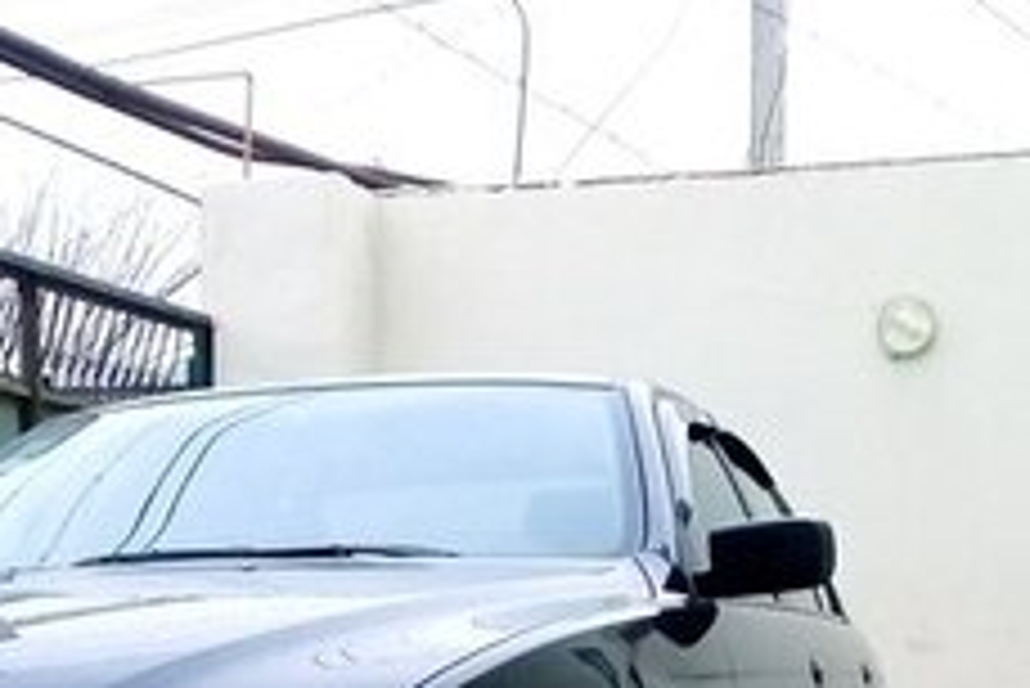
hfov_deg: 21.9
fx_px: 2662
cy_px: 987
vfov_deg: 13.9
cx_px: 432
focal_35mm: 93
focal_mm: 3.3
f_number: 2.2
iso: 80
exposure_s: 1/100
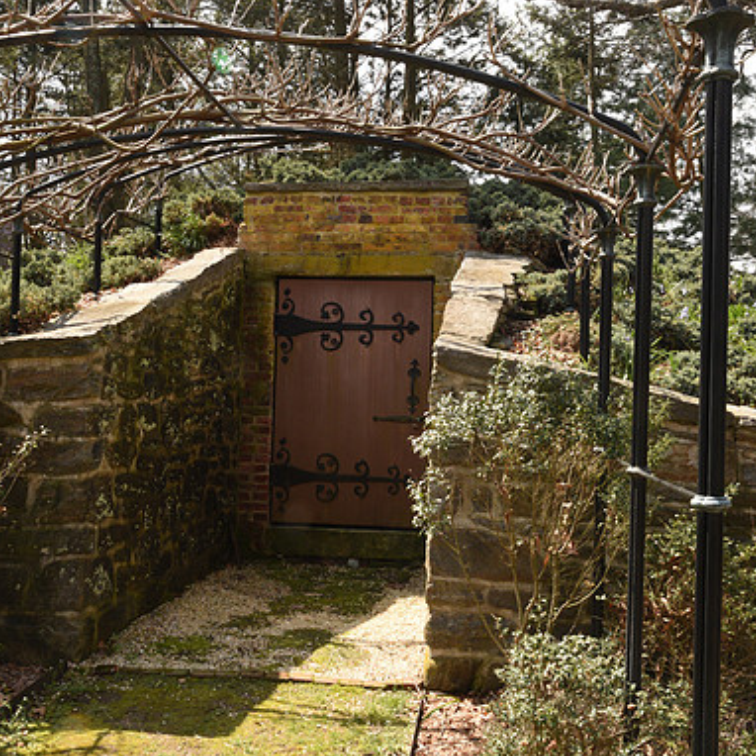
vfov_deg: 41.9
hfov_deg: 41.9
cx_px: 376
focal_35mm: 40
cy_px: 377
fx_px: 988
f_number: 10
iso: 1000
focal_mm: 31
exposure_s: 1/125
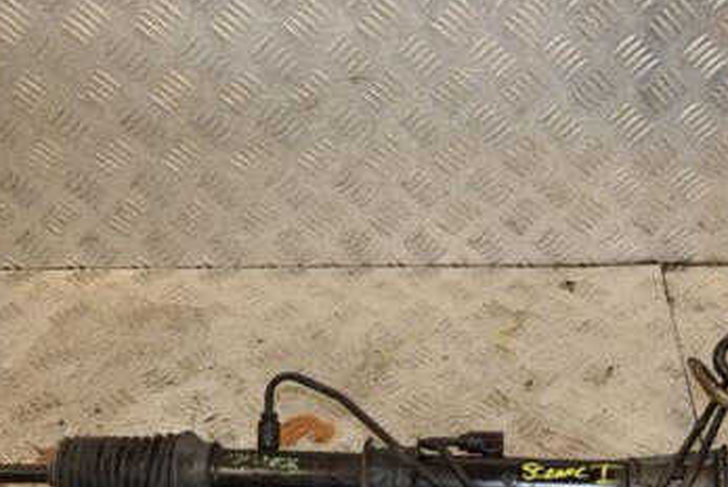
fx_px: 1154
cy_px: 369
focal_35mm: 57
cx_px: 508
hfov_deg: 34.6
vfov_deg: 23.6
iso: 800
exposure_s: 1/200
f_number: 5.6
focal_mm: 22
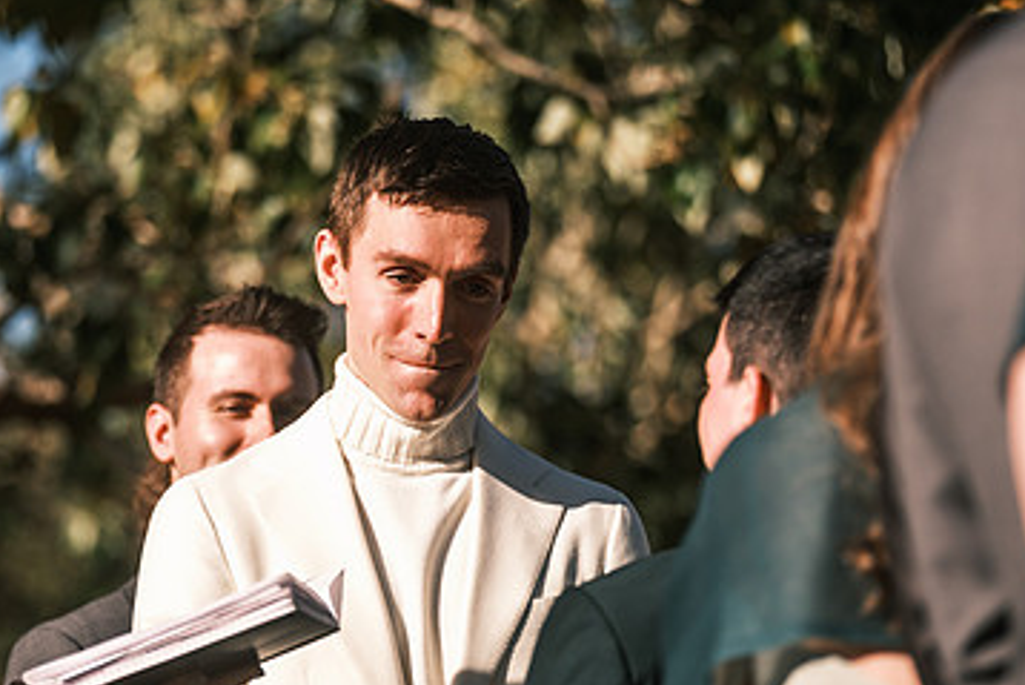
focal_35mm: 327
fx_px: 9314
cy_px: 403
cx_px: 450
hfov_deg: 6.3
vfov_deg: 4.2
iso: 200
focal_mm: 134.4
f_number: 2.8
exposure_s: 1/2000
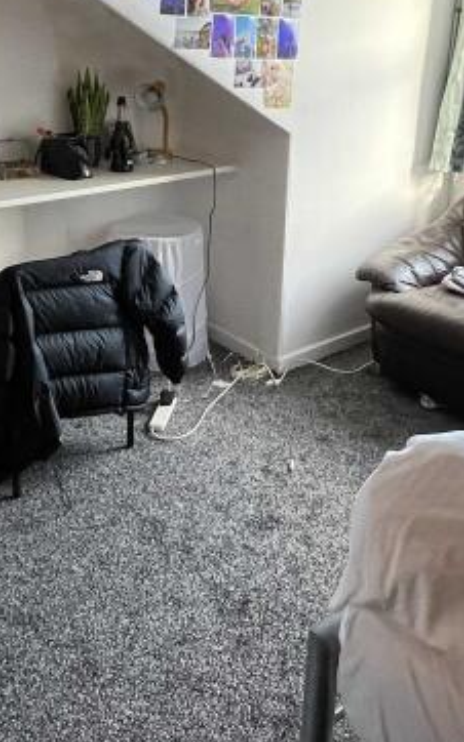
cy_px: 201
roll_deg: -3.4
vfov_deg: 48.8
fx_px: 790
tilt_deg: -13.5
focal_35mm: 39
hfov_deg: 32.7
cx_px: 250
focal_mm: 1.57
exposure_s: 1/100
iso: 200
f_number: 1.8
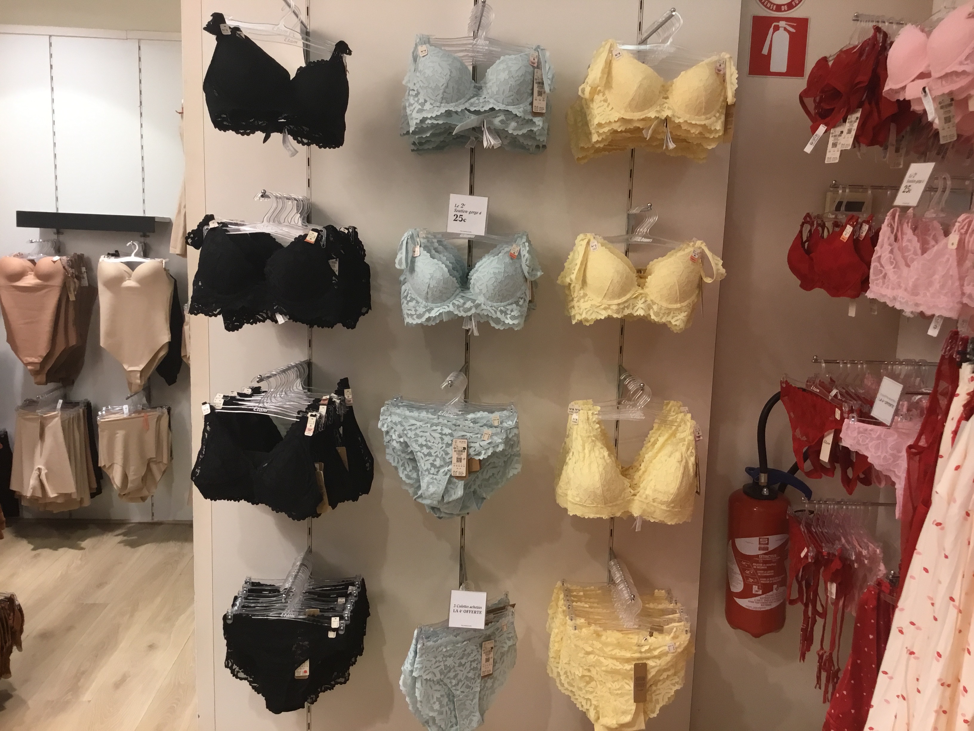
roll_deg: -1.9
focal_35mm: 31
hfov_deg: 58.4
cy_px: 366
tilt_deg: -8.2
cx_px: 487
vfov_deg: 45.4
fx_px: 872
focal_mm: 3.3
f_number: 2.4
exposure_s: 1/33
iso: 64
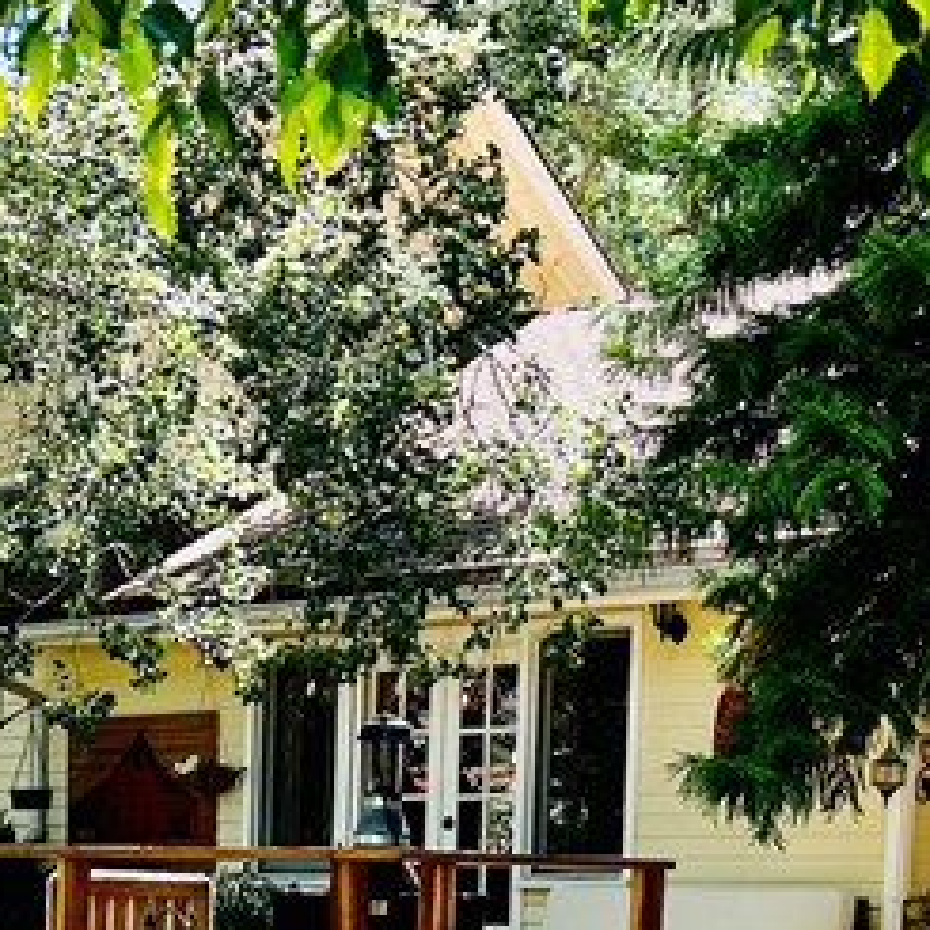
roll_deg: -0.8
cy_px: 1268
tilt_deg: -7.0
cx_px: 156
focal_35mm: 96
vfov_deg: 16.9
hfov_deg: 17.9
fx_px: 2918
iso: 50
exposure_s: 1/814
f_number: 1.5
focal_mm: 5.7
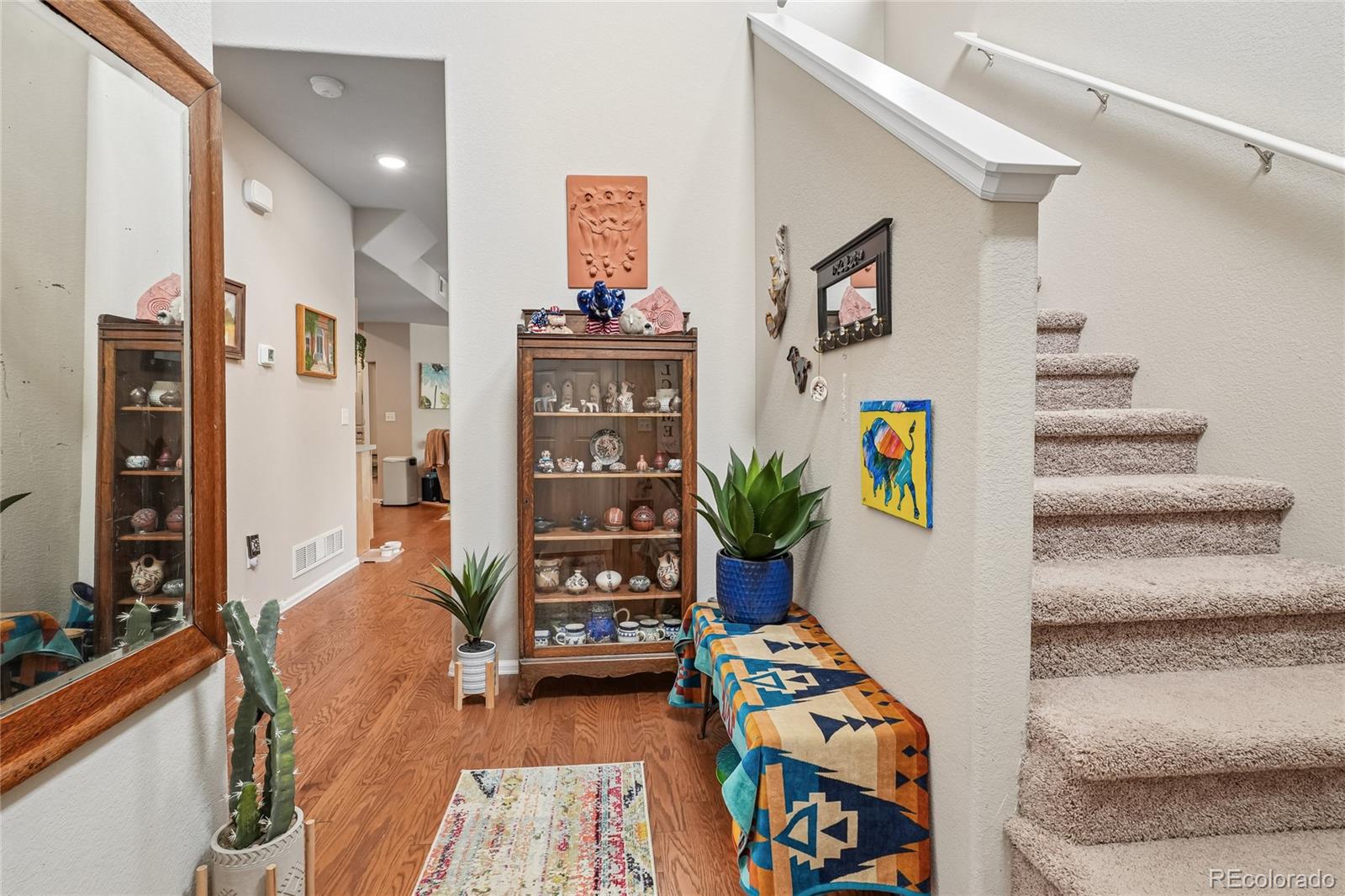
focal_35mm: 16
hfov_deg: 95.0
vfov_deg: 72.0
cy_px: 448
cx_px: 672
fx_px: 616
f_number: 8
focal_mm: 11
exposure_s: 1/30
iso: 500
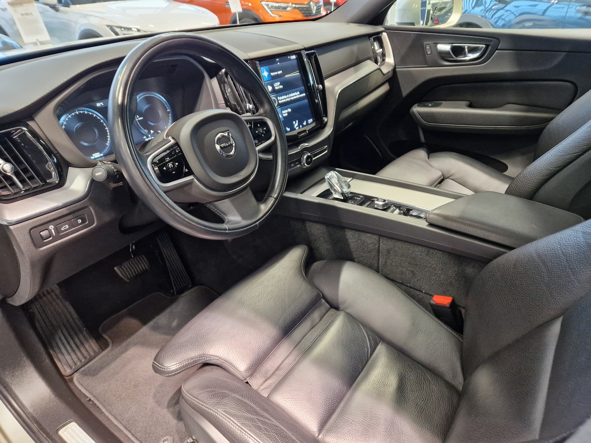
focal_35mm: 23
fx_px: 393
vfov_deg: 58.9
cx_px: 296
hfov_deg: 73.9
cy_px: 222
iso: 640
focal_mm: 5.4
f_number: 1.8
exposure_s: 1/100
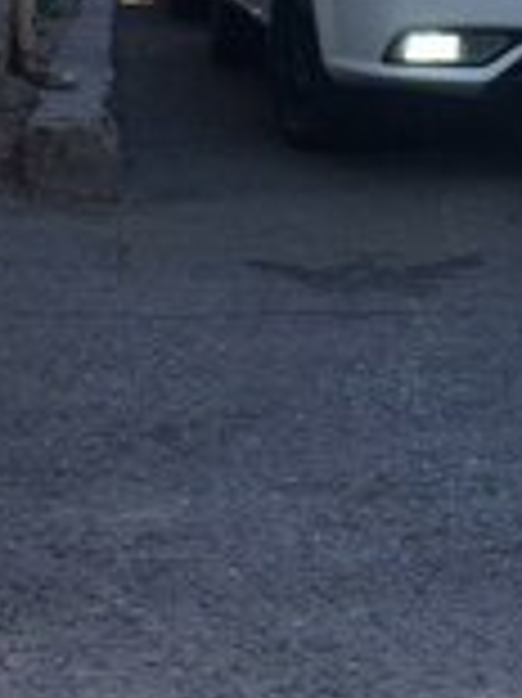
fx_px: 1872
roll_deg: +2.5
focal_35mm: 93
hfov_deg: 15.7
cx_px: 450
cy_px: -63
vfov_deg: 20.2
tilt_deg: -5.5
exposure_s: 1/720
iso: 32
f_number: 2.2
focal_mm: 4.15
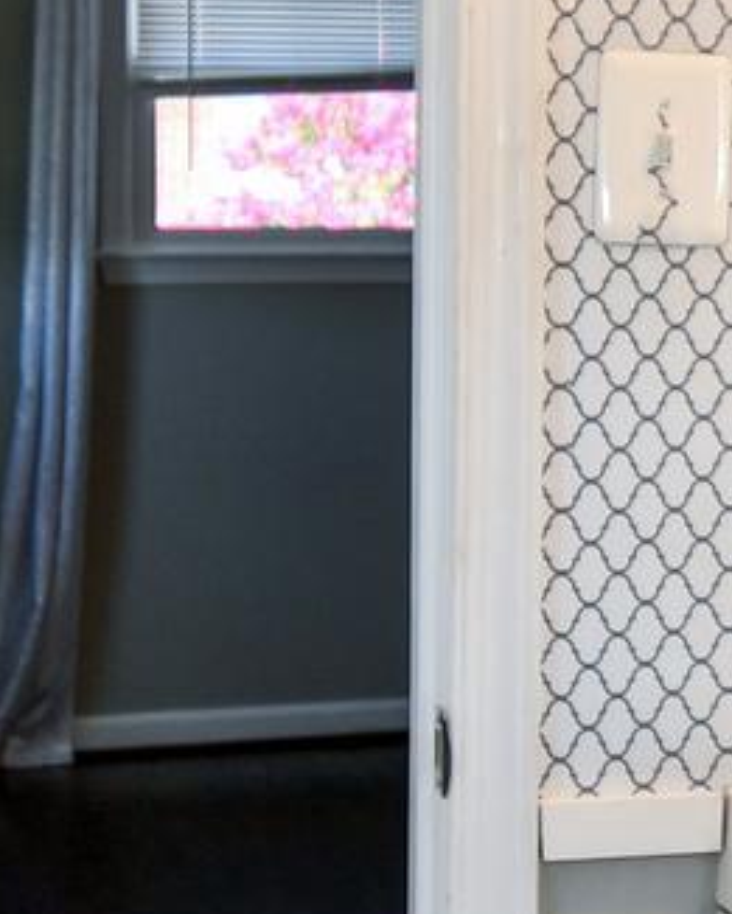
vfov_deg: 18.1
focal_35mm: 106
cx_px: 917
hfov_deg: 14.0
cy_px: 447
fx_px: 2869
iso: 200
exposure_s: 1/80
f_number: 4.5
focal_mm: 12
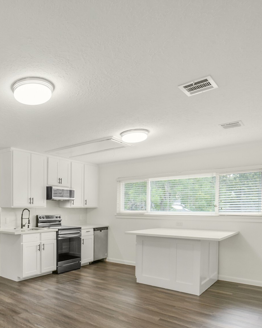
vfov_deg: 67.0
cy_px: 207
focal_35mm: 25
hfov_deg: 50.3
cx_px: 25
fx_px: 242
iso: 500
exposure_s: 1/20
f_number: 11
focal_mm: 14
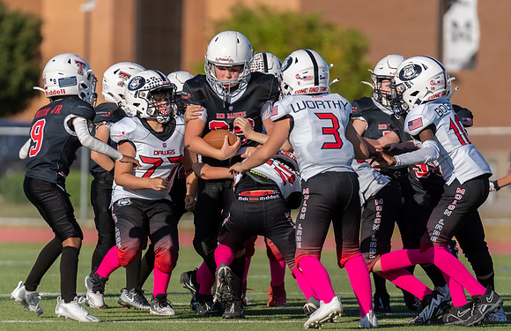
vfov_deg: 3.6
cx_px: 249
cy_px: 203
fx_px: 5237
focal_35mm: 372
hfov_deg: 5.6
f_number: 2.8
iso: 100
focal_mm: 200
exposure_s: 1/1600
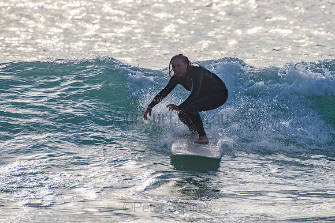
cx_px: 174
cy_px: 88
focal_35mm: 605
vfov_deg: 2.3
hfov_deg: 3.4
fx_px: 5627
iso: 64
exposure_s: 1/2000
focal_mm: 500
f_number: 9
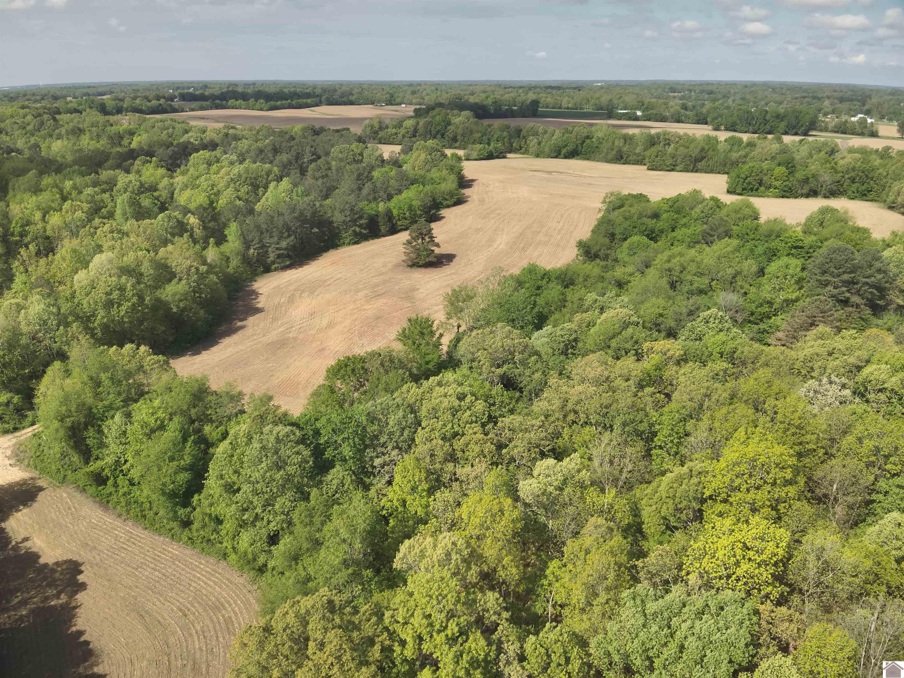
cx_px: 452
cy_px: 339
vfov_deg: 56.8
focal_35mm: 24
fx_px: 627
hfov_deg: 71.6
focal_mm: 4.4
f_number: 2.8
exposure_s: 1/800
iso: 100
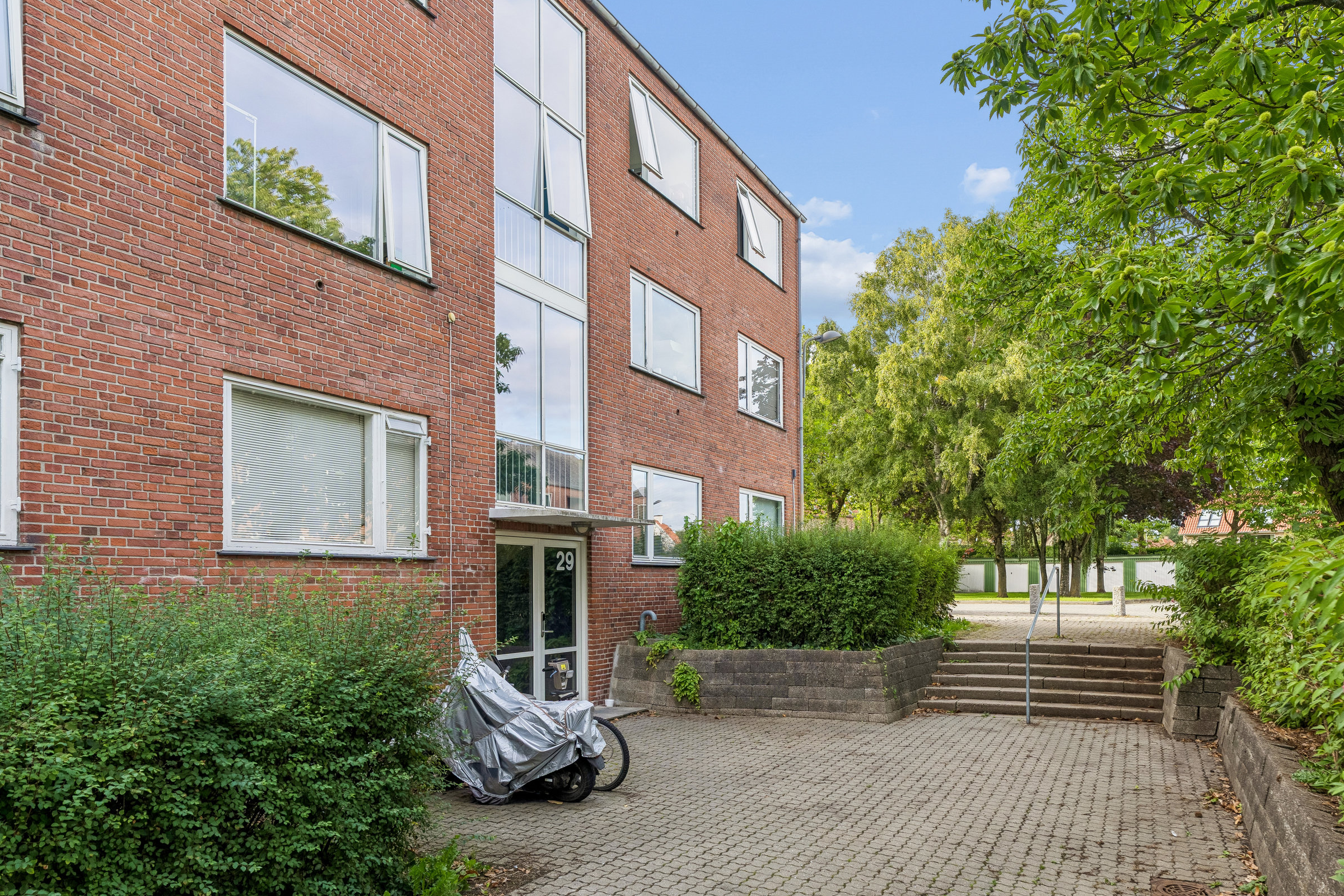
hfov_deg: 70.9
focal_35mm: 25
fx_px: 933
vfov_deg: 50.9
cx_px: 792
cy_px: 548
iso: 200
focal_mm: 20
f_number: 4
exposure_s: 1/320
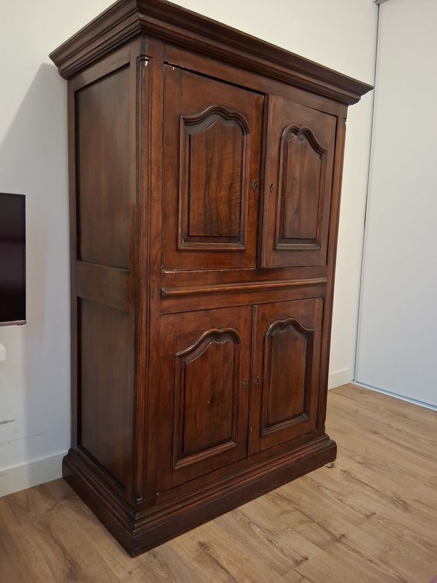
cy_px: 292
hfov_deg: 53.1
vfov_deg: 67.3
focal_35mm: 26
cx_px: 218
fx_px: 438
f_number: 1.8
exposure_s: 1/25
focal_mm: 3.98
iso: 500
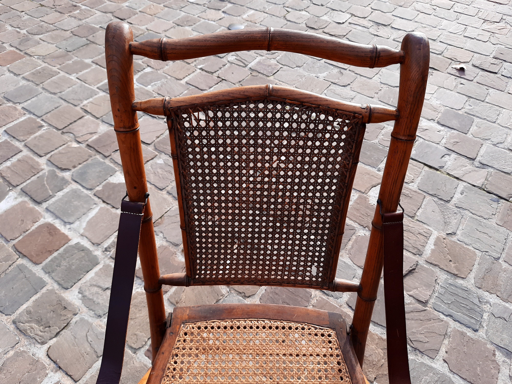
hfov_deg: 69.4
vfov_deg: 54.9
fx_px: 370
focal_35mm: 25
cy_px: 192
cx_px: 256
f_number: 2
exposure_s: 1/263
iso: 32
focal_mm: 4.6
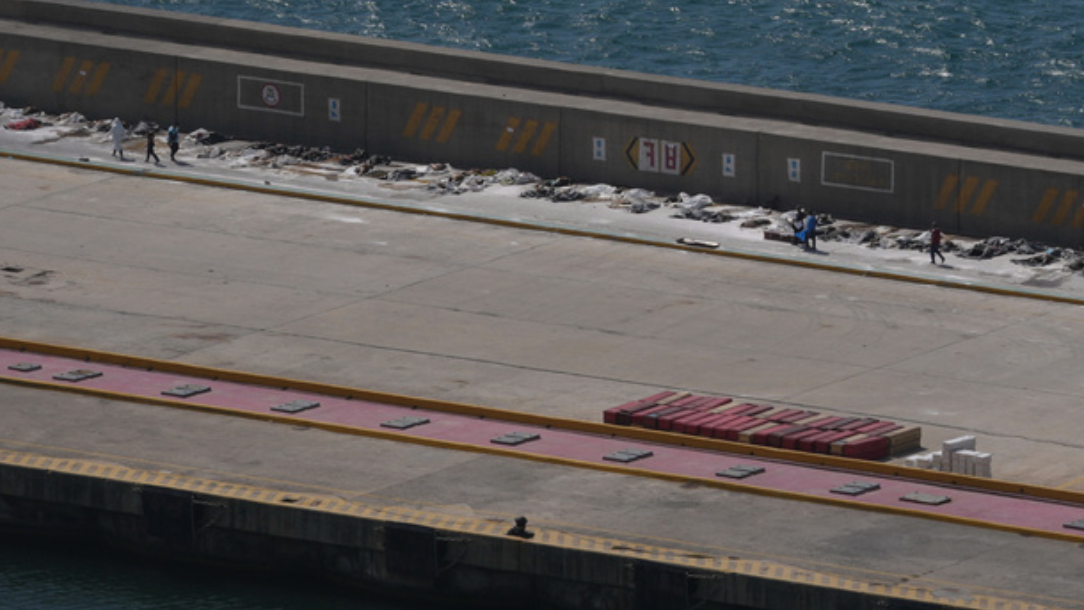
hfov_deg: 4.1
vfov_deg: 2.3
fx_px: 15146
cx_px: 485
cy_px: 194
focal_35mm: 527
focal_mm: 200
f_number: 5
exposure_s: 1/4000
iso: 200
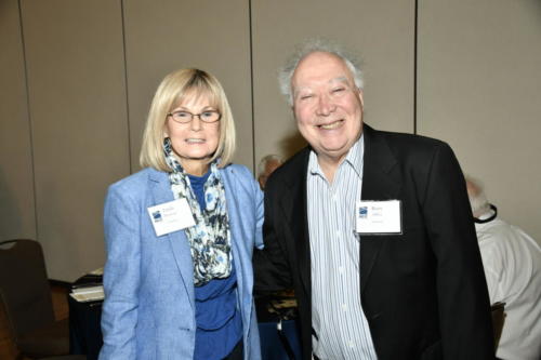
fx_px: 789
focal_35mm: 52
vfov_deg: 25.7
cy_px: 180
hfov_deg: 37.9
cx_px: 270
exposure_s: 1/60
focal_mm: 35
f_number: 7.1
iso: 400
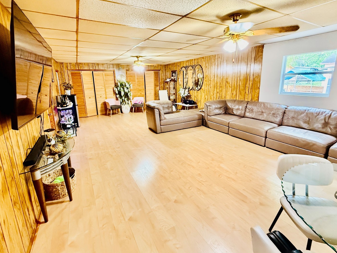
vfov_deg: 77.8
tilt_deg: -11.4
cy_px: 111
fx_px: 156
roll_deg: +1.9
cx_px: 161
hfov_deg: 94.4
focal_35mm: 16
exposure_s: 1/60
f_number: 2.2
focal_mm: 2.22
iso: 800
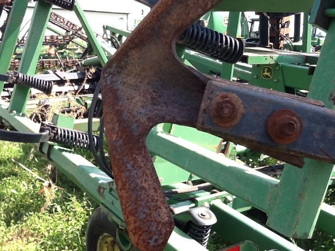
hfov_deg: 42.9
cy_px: 126
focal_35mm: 44
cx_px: 168
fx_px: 426
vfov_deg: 32.9
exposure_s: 1/281
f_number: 2.4
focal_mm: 2.03
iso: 40
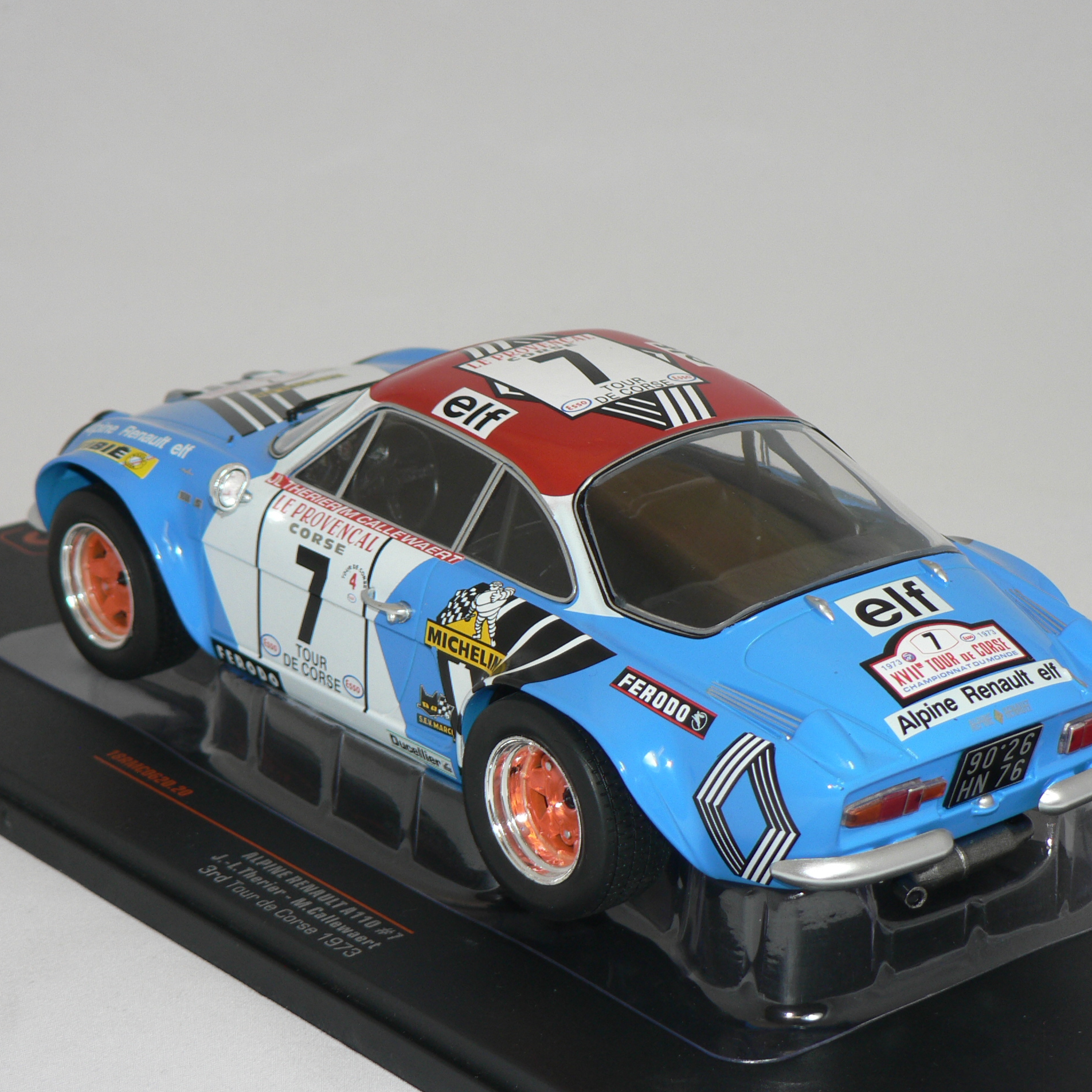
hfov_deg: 18.3
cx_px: 552
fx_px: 3391
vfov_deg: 18.3
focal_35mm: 95
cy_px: 546
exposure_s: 1/60
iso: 80
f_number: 3.2
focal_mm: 13.4
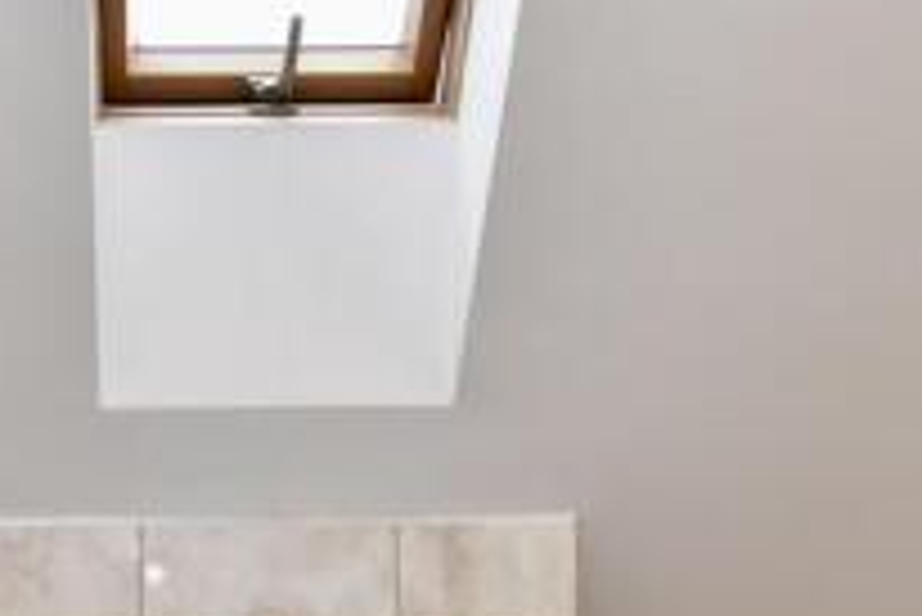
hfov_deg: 38.7
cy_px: 654
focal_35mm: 48
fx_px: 1230
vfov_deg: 26.2
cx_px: 124
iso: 800
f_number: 7.1
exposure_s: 1/60
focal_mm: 10
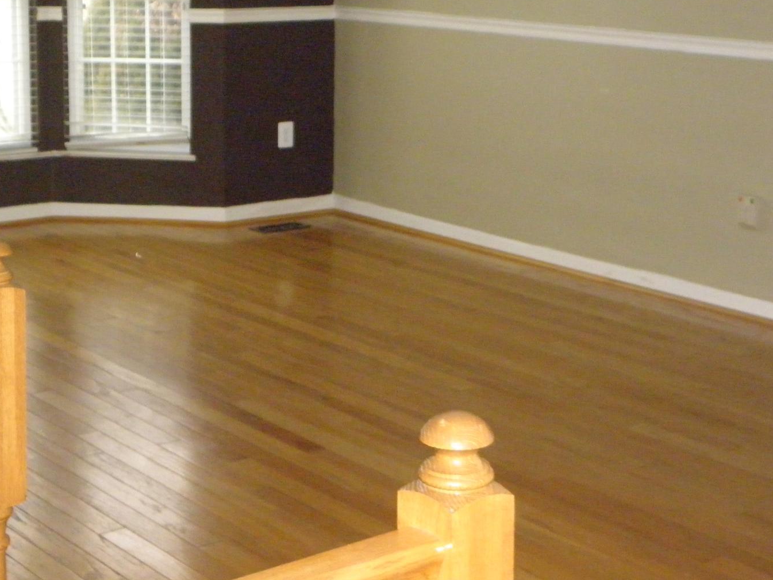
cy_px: 158
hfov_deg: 29.0
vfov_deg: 21.8
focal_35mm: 67
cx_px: 360
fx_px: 1496
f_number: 3.9
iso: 800
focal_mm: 7.9
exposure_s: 1/100
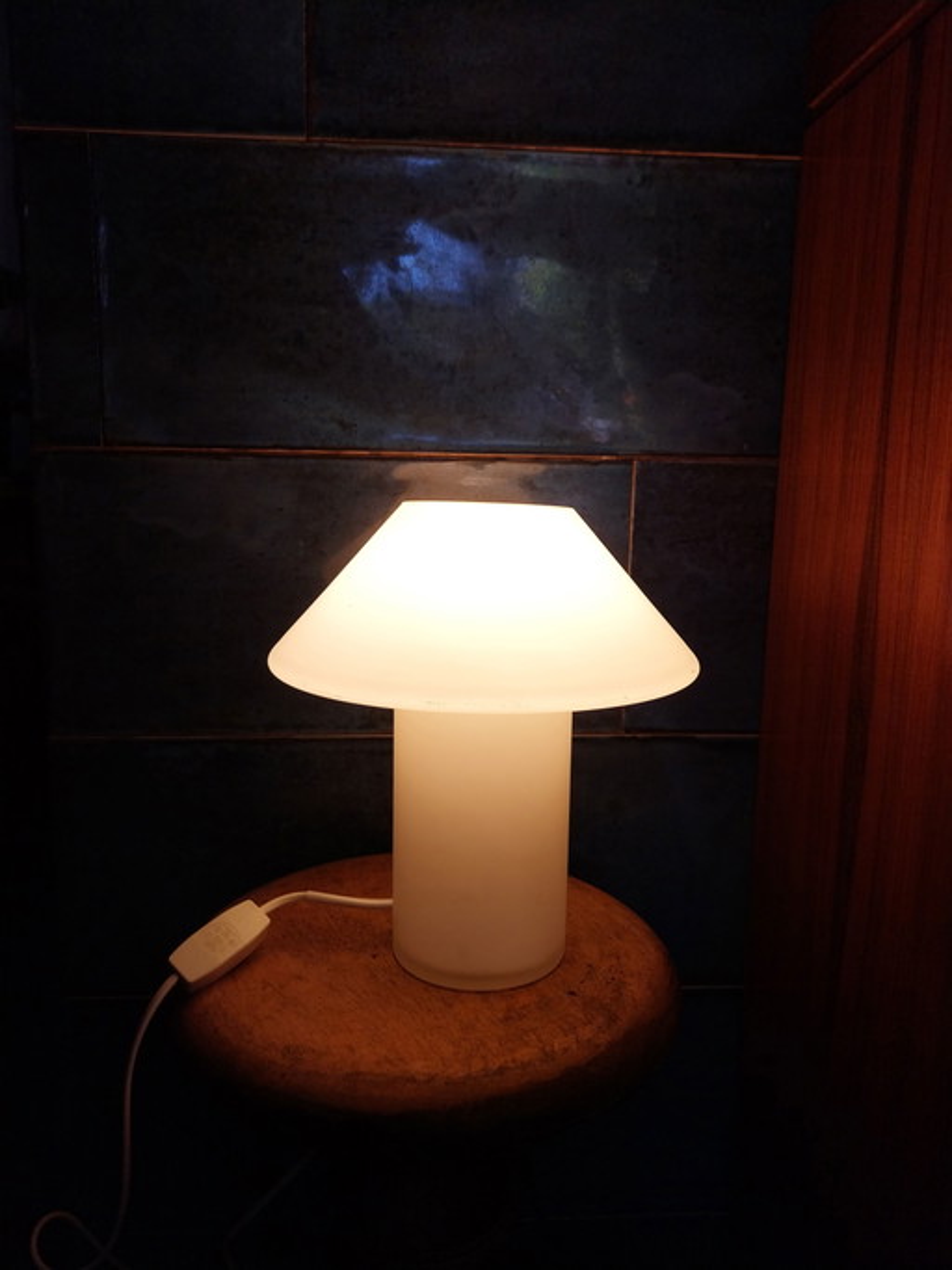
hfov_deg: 53.0
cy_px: 635
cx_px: 476
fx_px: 954
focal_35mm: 26
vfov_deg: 67.3
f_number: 1.8
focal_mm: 4
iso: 25
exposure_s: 1/101
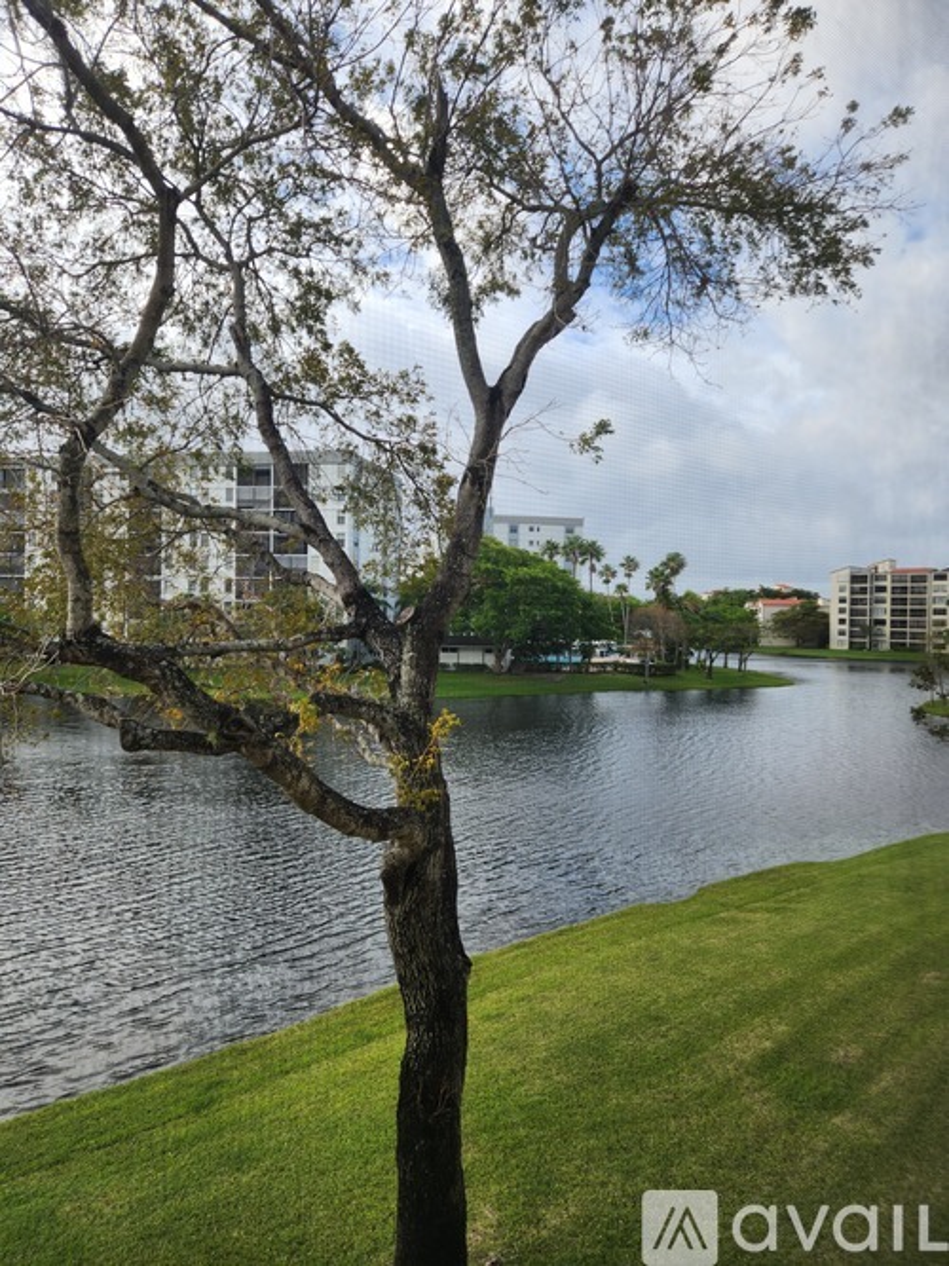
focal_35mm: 23
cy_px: 633
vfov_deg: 73.9
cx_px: 474
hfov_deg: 58.9
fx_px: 841
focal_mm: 5.4
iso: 20
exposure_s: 1/590
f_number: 1.8
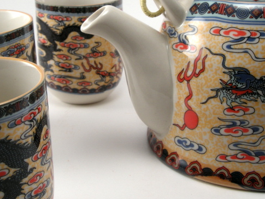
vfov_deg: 22.1
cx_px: 133
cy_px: 56
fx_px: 505
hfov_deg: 29.4
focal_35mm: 66
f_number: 5.1
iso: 64
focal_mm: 8.5
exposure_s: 1/30
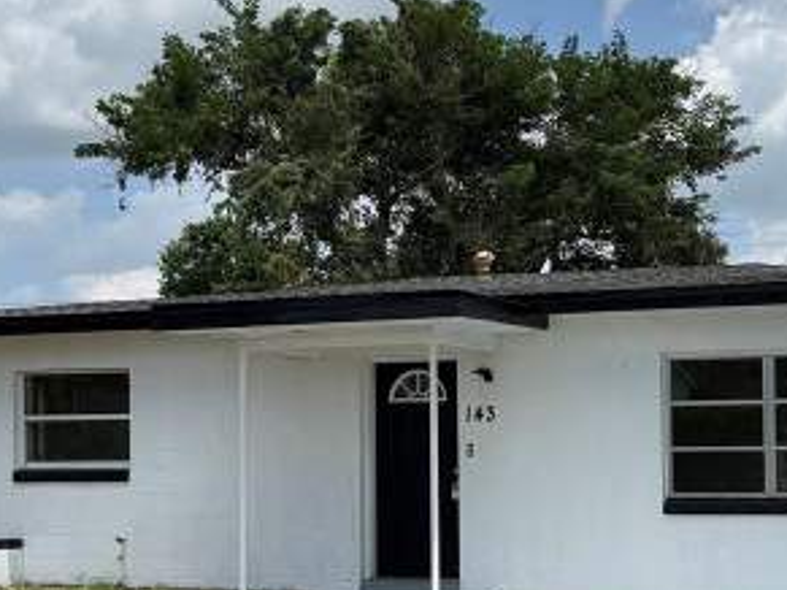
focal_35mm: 66
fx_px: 1500
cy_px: 401
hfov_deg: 28.5
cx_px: 676
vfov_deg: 22.1
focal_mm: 6.76
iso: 80
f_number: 1.78
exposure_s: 1/7353
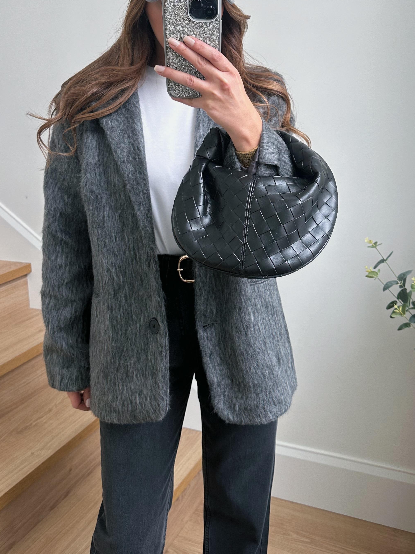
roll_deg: +1.2
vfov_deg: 50.6
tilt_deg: -25.2
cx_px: 227
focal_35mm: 36
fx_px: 575
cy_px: 192
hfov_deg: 39.6
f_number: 1.78
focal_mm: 6.86
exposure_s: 1/121
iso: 125
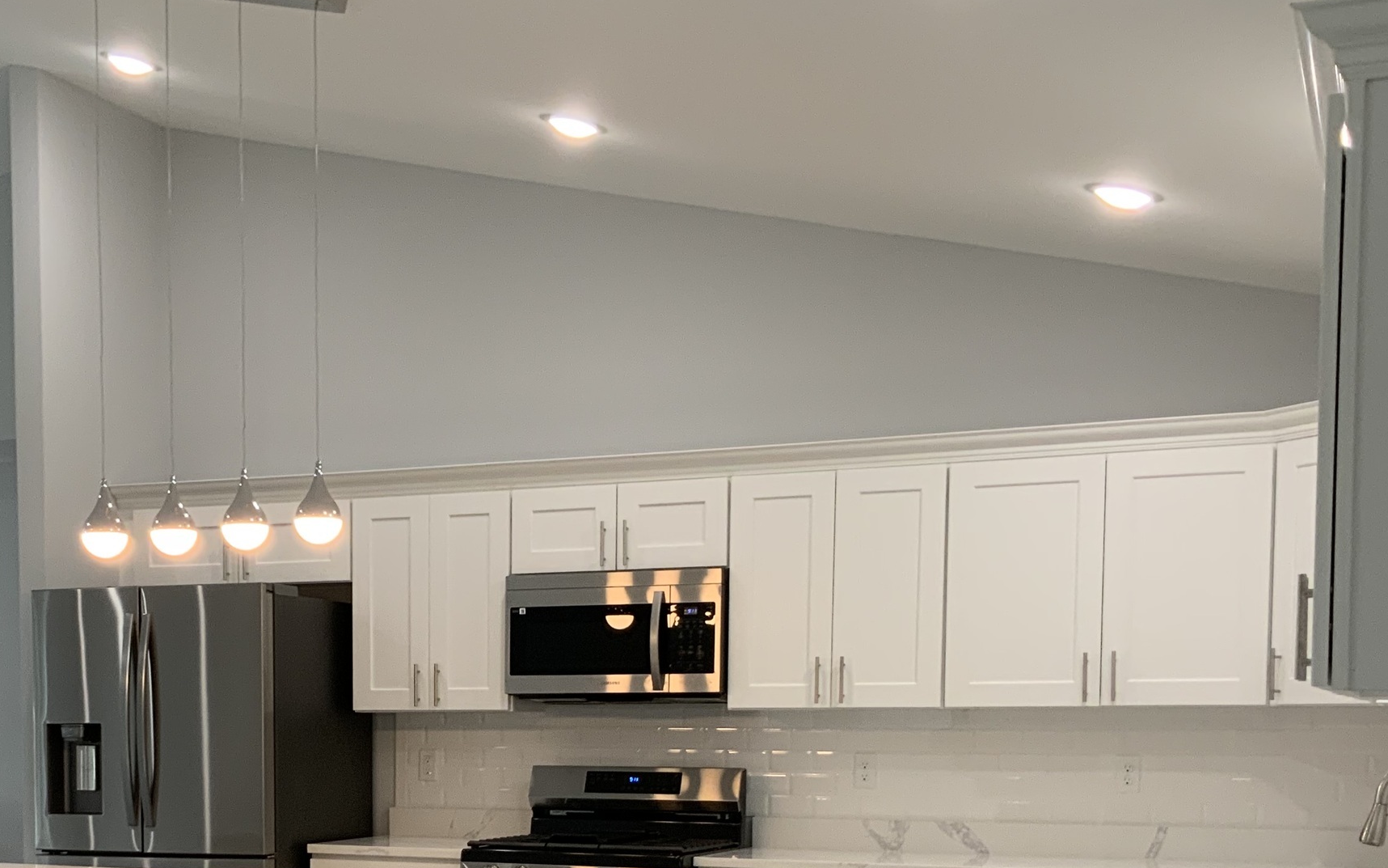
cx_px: 417
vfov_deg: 22.7
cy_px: 862
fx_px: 2080
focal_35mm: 55
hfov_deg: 36.4
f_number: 1.8
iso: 64
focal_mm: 3
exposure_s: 1/120
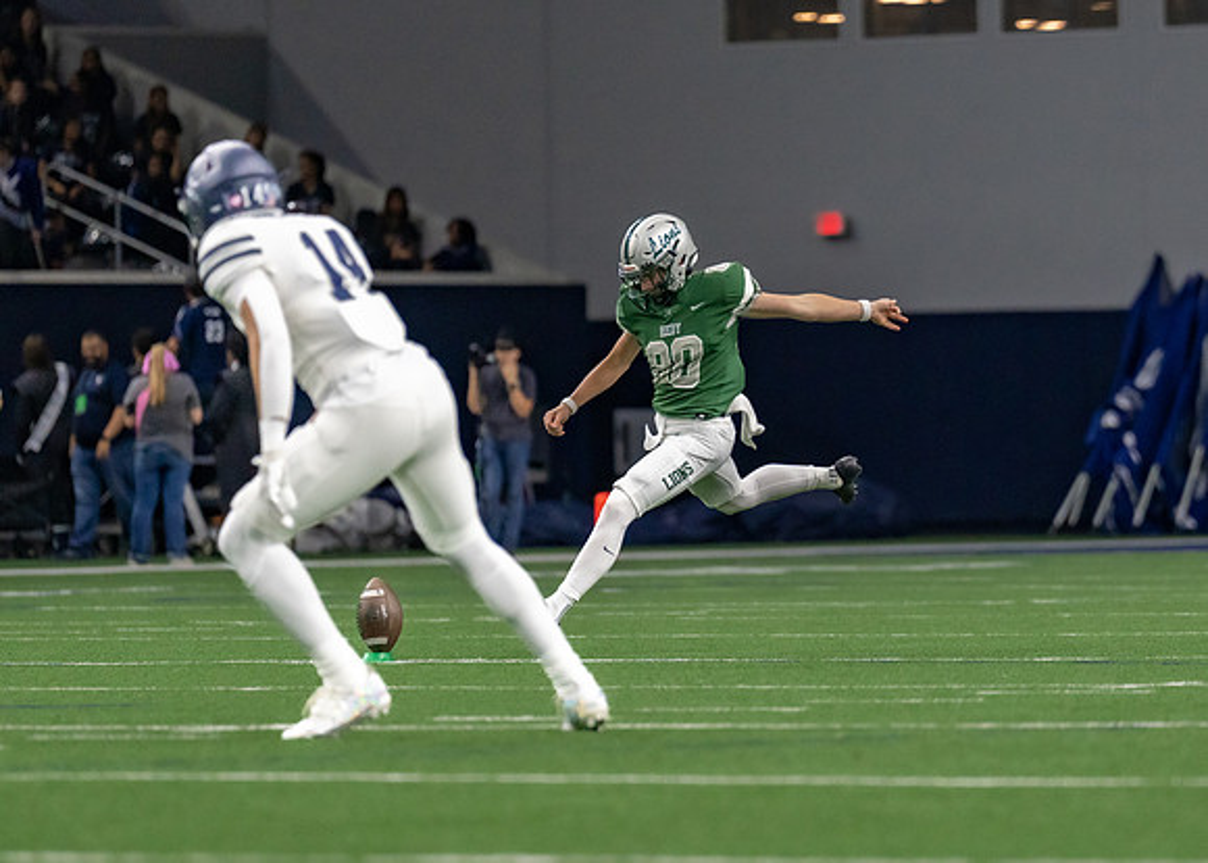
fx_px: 12551
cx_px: 831
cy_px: 441
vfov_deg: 3.9
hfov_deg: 5.5
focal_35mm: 366
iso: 1600
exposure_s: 1/1250
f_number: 2.8
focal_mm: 200
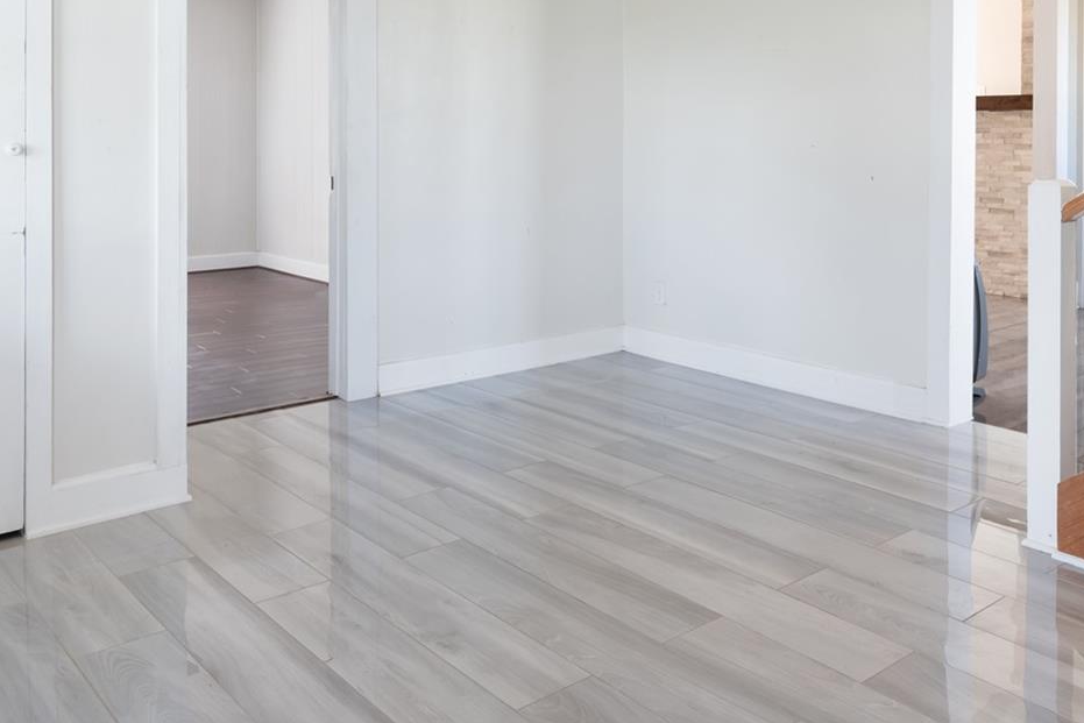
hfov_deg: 57.1
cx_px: 595
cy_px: 104
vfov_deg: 37.9
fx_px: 994
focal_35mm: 33
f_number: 8
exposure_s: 1/2.5
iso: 400
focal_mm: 15
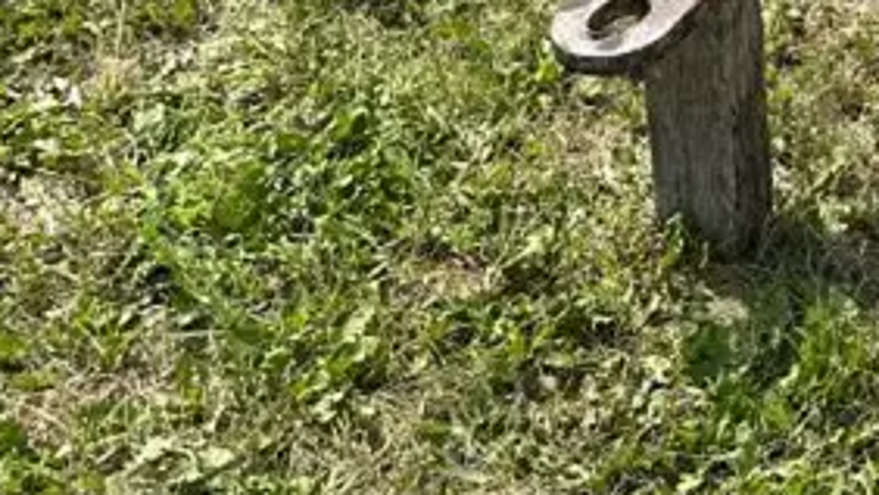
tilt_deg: -17.6
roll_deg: +1.2
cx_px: 1353
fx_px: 2076
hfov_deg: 20.2
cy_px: -408
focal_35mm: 89
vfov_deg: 12.4
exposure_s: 1/2203
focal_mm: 6.86
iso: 80
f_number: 1.78
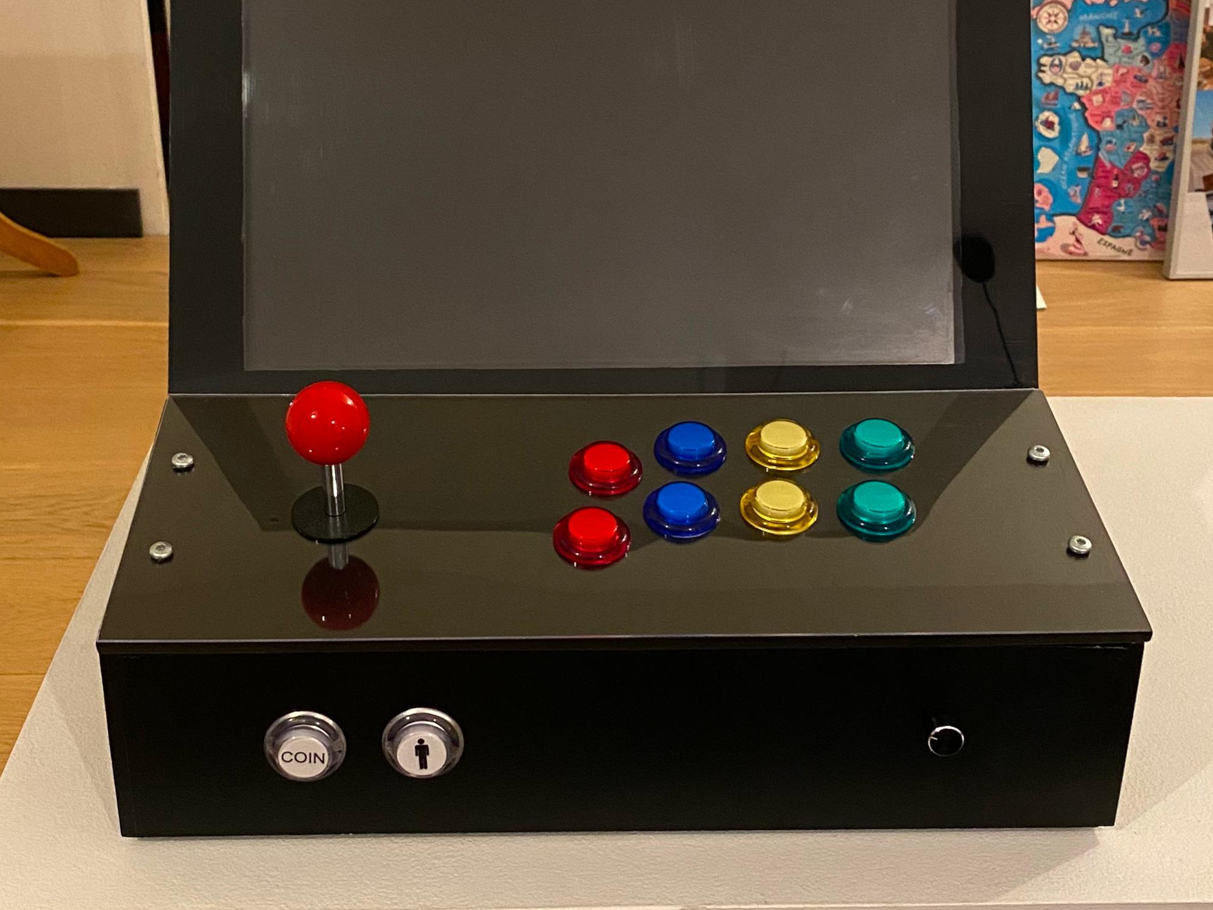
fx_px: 911
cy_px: 455
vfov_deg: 53.1
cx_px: 606
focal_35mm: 26
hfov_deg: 67.3
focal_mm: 4.25
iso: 500
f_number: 1.8
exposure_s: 1/25
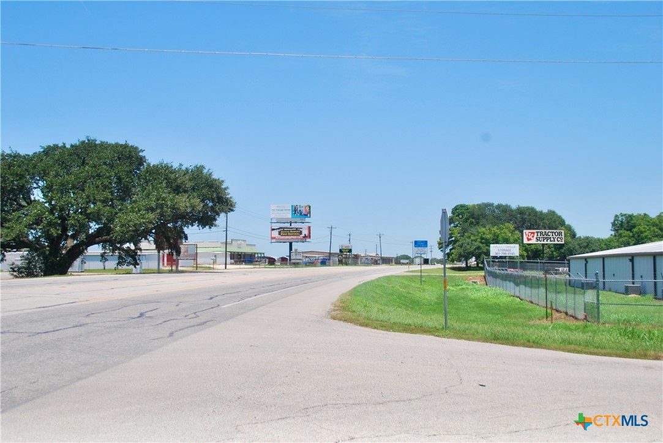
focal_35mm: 44
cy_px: 222
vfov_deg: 30.9
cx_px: 332
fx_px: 802
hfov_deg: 44.9
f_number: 8
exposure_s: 1/250
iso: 100
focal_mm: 29
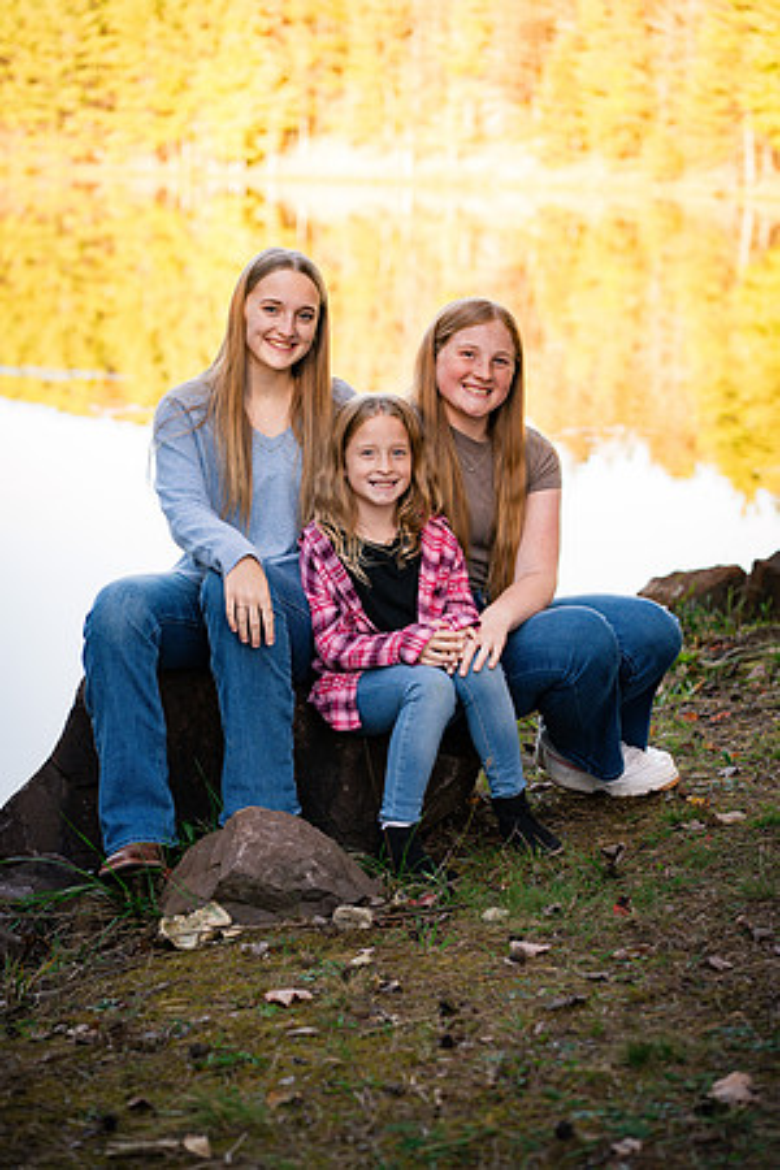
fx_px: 2762
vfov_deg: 23.9
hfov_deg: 16.1
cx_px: 390
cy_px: 585
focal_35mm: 85
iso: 400
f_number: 4
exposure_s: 1/320
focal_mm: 85
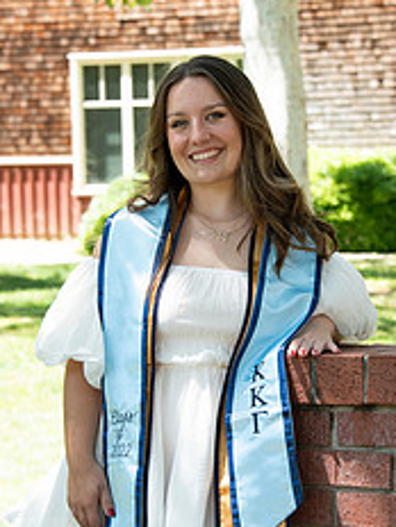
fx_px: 2044
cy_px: 298
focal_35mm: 134
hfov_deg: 11.1
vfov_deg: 14.7
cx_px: 262
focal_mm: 72
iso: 640
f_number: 5.6
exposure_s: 1/320
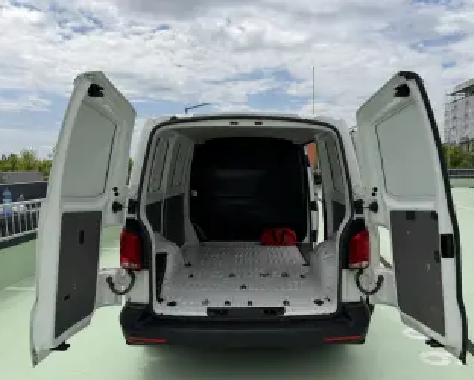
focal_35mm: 27
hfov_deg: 63.9
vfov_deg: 53.2
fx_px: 379
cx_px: 260
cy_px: 204
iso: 80
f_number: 1.78
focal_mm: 6.76
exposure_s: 1/9091
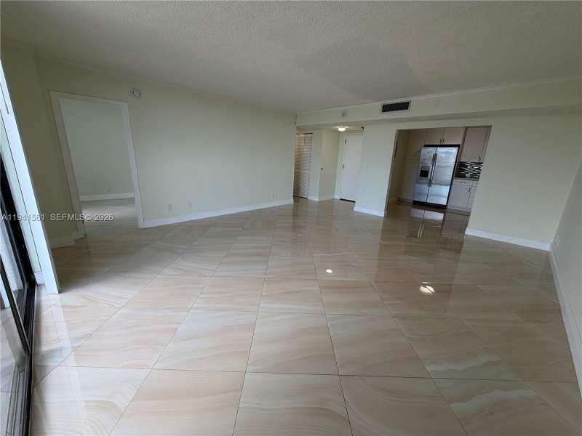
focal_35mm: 14
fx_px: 235
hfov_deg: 102.1
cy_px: 218
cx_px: 291
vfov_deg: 85.7
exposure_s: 1/120
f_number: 2.2
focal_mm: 2.22
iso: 50
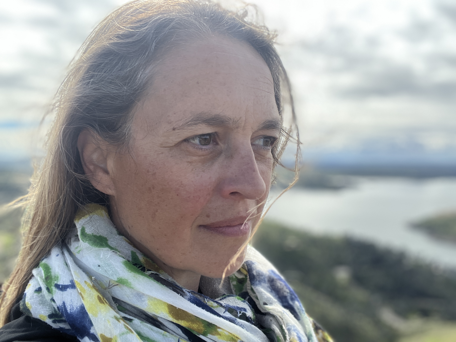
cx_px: 228
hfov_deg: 60.0
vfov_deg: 46.8
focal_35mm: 30
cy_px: 171
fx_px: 395
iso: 32
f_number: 2.2
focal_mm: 2.71
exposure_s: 1/458
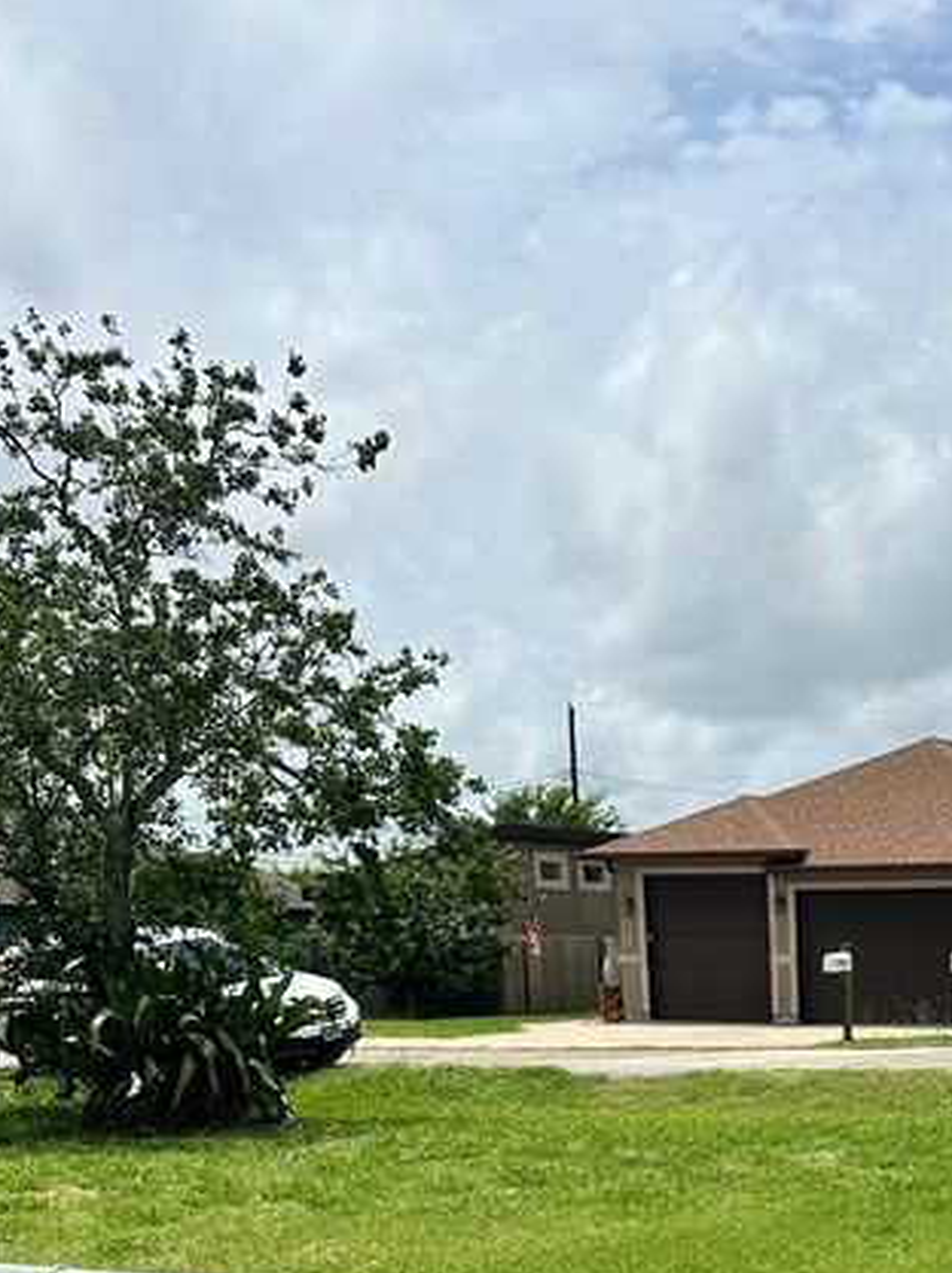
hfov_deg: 23.5
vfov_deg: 29.4
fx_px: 2167
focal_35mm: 59
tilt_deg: -12.1
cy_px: 1410
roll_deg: +0.5
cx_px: 1010
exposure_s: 1/9709
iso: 80
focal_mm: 6.86
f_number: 1.78
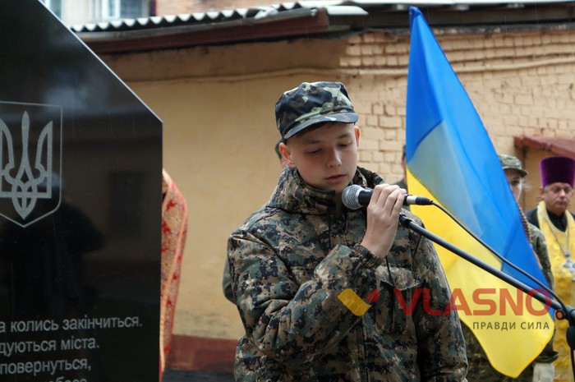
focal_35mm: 75
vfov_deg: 18.1
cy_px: 191
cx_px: 288
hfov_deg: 27.0
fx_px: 1197
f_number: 5.6
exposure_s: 1/80
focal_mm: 50
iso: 250
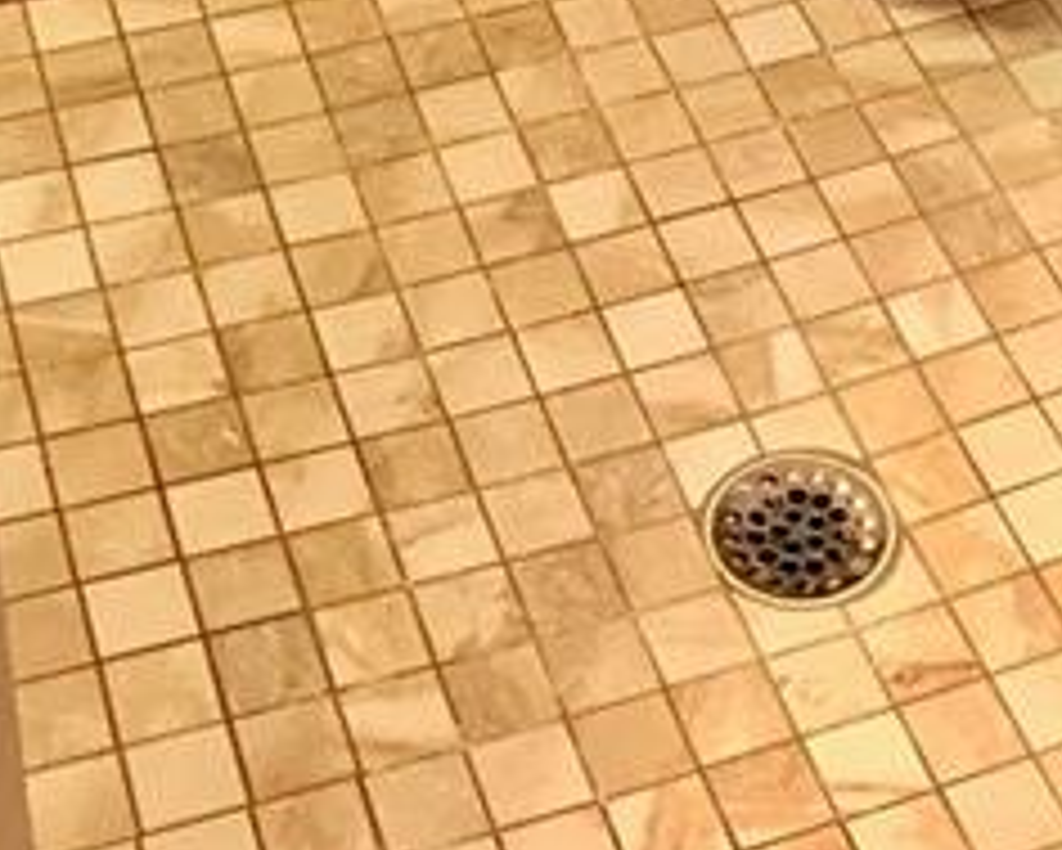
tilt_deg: -30.9
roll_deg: -5.5
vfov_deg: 16.2
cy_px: -324
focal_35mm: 89
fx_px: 2799
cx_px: 922
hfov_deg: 21.1
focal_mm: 3.99
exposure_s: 1/11
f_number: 1.8
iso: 100
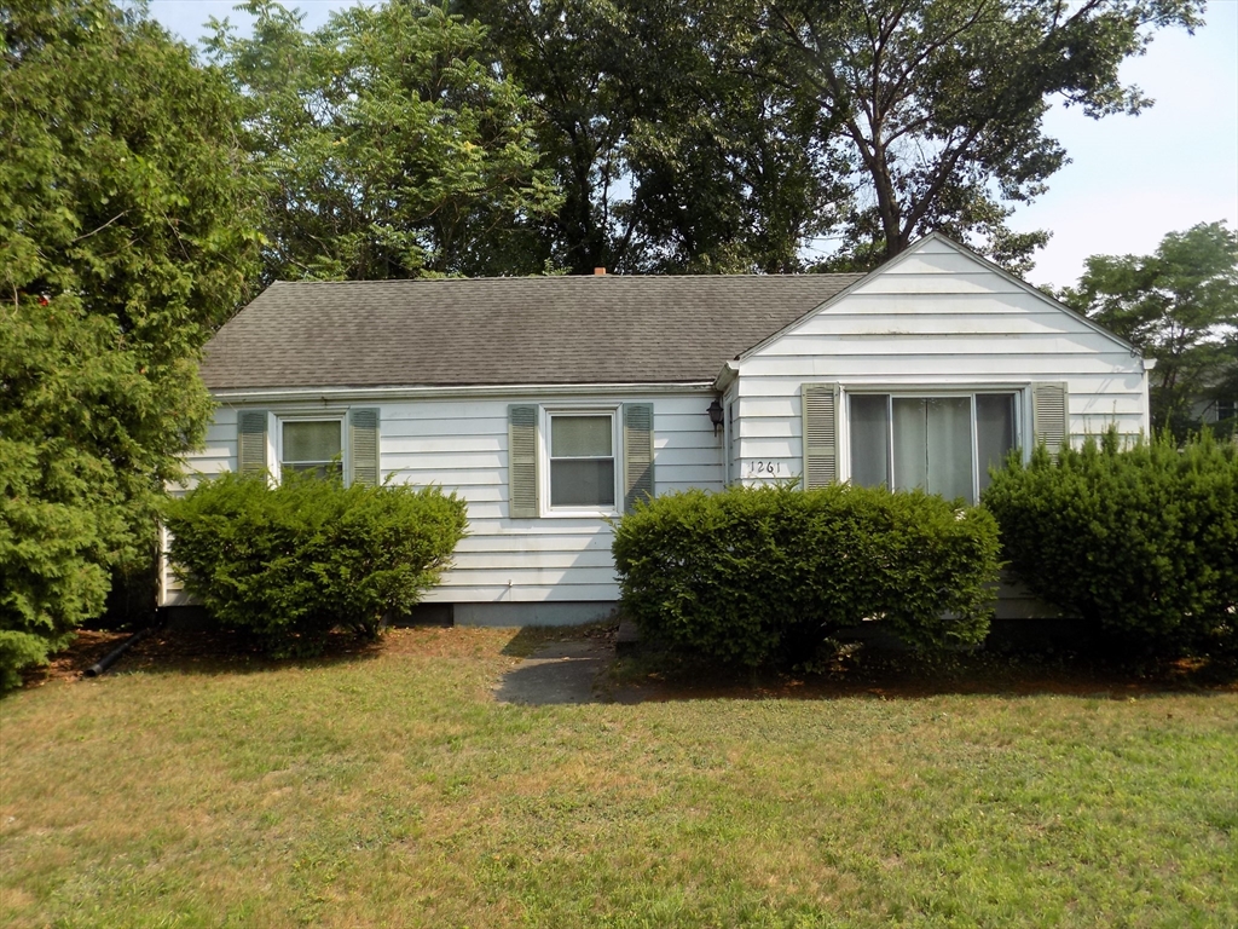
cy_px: 464
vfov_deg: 56.8
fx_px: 858
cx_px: 619
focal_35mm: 24
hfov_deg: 71.6
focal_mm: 4.3
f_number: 3.1
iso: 80
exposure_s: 1/640
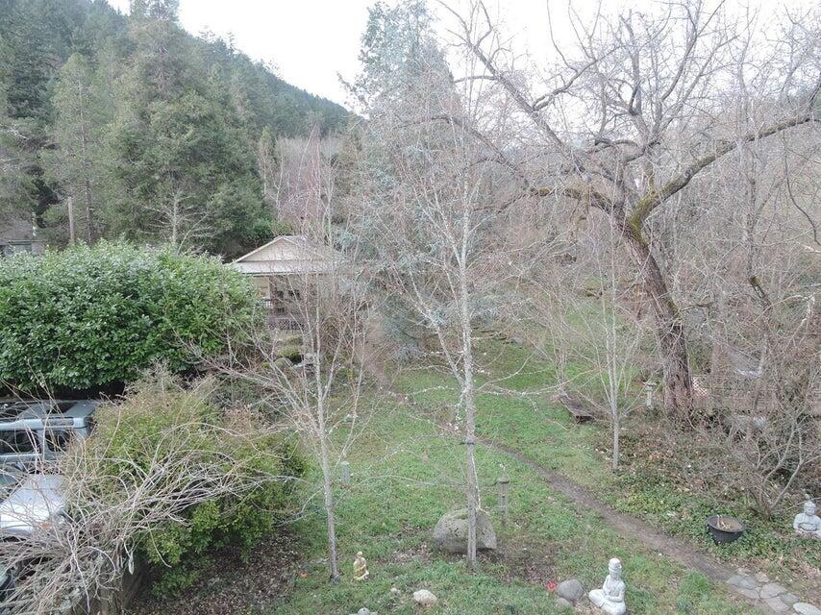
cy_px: 308
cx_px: 410
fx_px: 569
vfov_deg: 56.8
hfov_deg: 71.6
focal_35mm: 24
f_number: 3.3
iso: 100
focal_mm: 4.3
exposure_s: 1/80
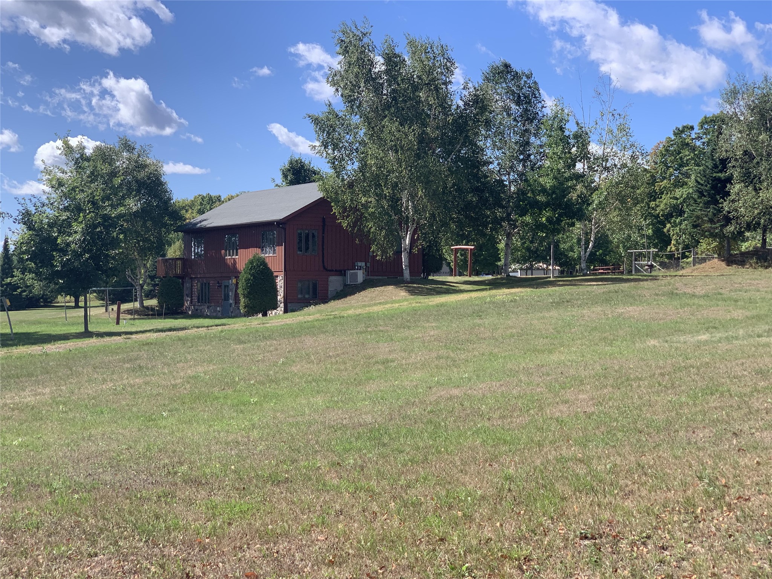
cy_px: 290
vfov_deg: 28.0
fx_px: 1160
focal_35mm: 52
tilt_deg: +1.8
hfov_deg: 36.8
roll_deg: -1.0
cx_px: 386
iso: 16
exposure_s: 1/786
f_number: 2.4
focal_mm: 6
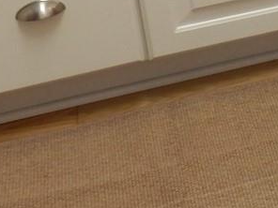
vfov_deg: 10.3
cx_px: 679
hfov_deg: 11.8
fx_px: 1084
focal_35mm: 135
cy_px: -181
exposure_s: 1/30
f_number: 3
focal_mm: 4.5
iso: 160
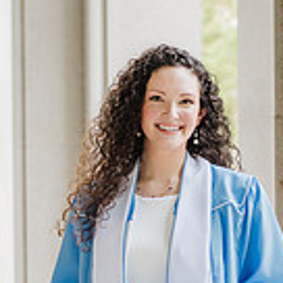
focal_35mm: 141
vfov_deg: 12.3
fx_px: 1304
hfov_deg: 12.4
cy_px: 243
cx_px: 173
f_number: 2.5
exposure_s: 1/125
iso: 500
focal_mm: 50
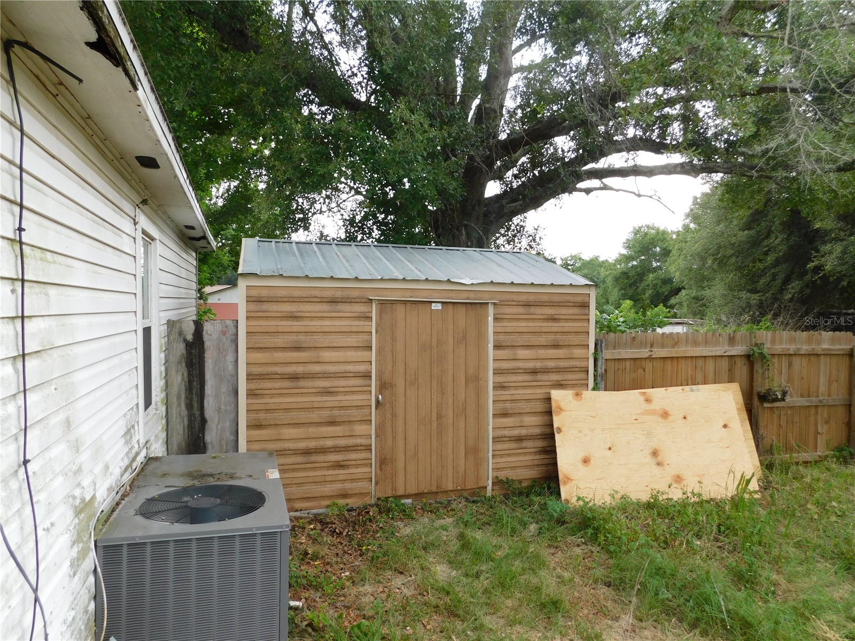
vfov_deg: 58.9
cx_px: 428
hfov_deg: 73.9
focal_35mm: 23
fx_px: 568
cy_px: 320
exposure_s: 1/100
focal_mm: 4
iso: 125
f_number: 3
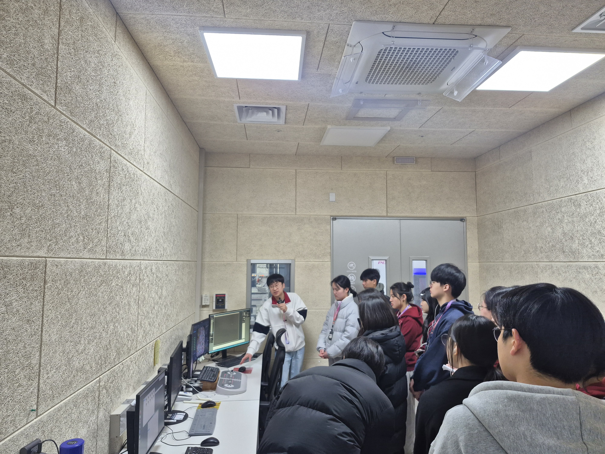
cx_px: 302
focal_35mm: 23
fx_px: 402
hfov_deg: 73.9
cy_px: 227
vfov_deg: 58.9
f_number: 1.8
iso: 160
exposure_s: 1/120
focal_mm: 5.4
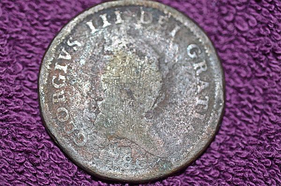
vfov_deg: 15.1
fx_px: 701
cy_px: 93
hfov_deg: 22.7
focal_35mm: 90
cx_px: 140
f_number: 4
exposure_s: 1/60
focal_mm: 60
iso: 560
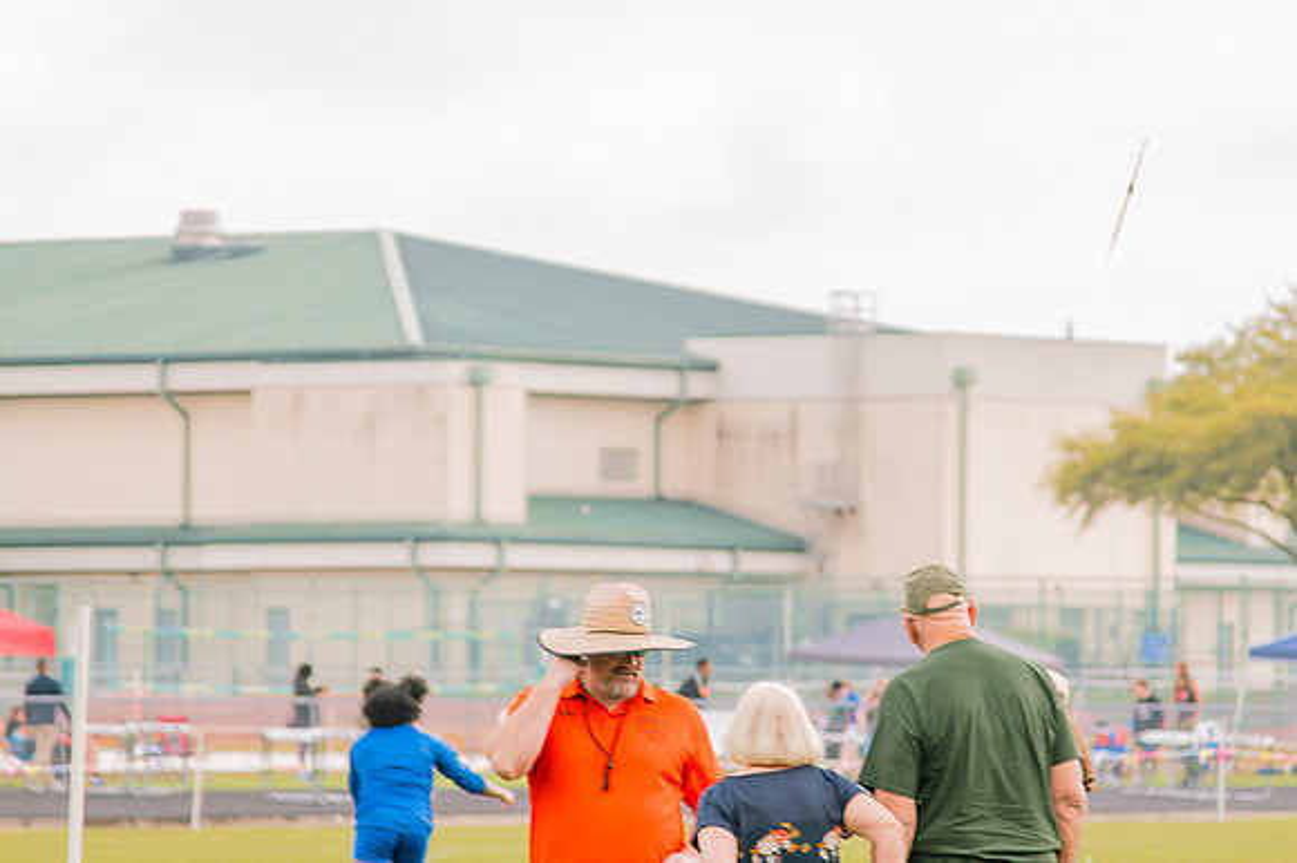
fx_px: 9171
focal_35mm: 255
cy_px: 456
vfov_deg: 5.4
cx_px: 735
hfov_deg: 8.1
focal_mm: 120
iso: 200
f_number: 4
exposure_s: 1/200
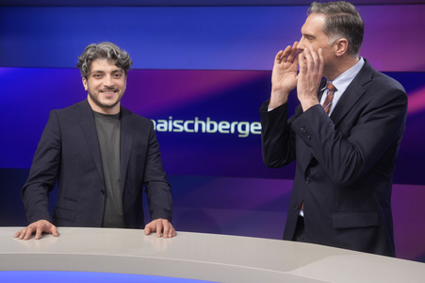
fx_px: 531
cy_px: 142
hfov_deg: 43.6
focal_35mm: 45
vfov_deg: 29.8
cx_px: 212
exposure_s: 1/160
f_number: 2.2
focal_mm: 30
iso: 640
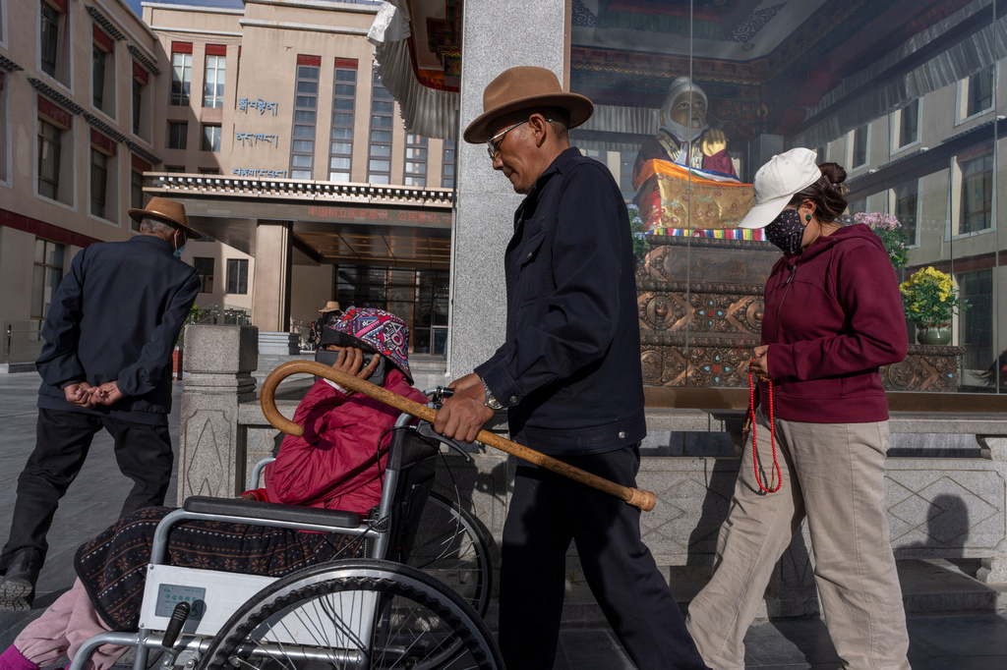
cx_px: 504
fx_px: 559
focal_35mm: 20
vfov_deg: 61.9
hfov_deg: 84.0
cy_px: 335
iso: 125
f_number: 8
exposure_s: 1/500
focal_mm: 20
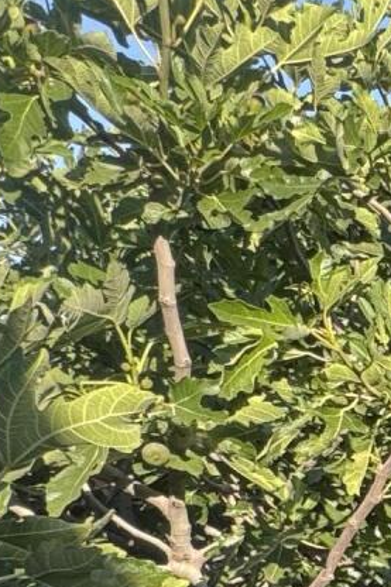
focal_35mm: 70
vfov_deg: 26.5
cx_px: 837
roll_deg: +2.3
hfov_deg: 14.9
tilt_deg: -6.1
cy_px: 653
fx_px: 1141
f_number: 2.2
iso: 40
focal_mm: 2.22
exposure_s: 1/351
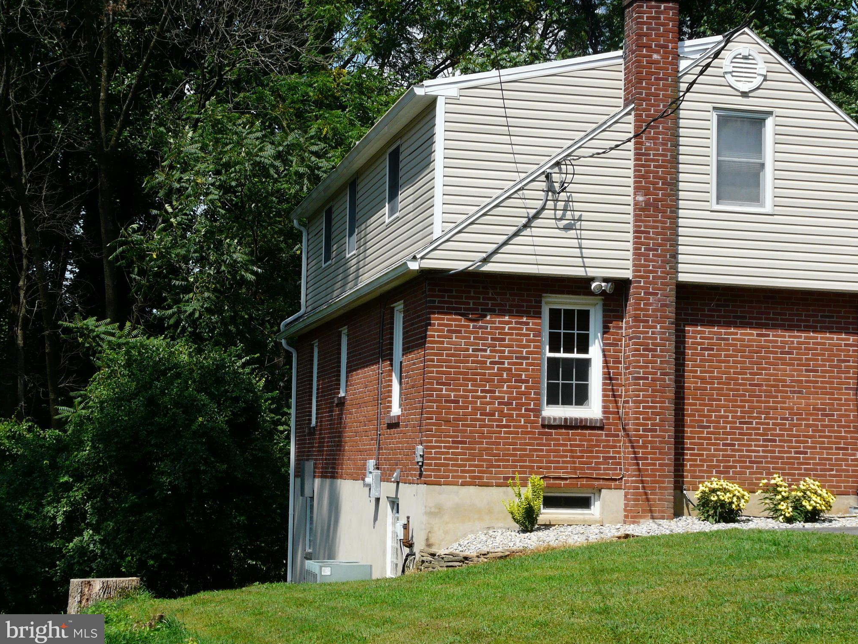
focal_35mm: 63
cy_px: 322
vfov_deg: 23.3
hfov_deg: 30.7
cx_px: 434
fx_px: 1562
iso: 100
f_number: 5.6
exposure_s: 1/400
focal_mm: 10.2
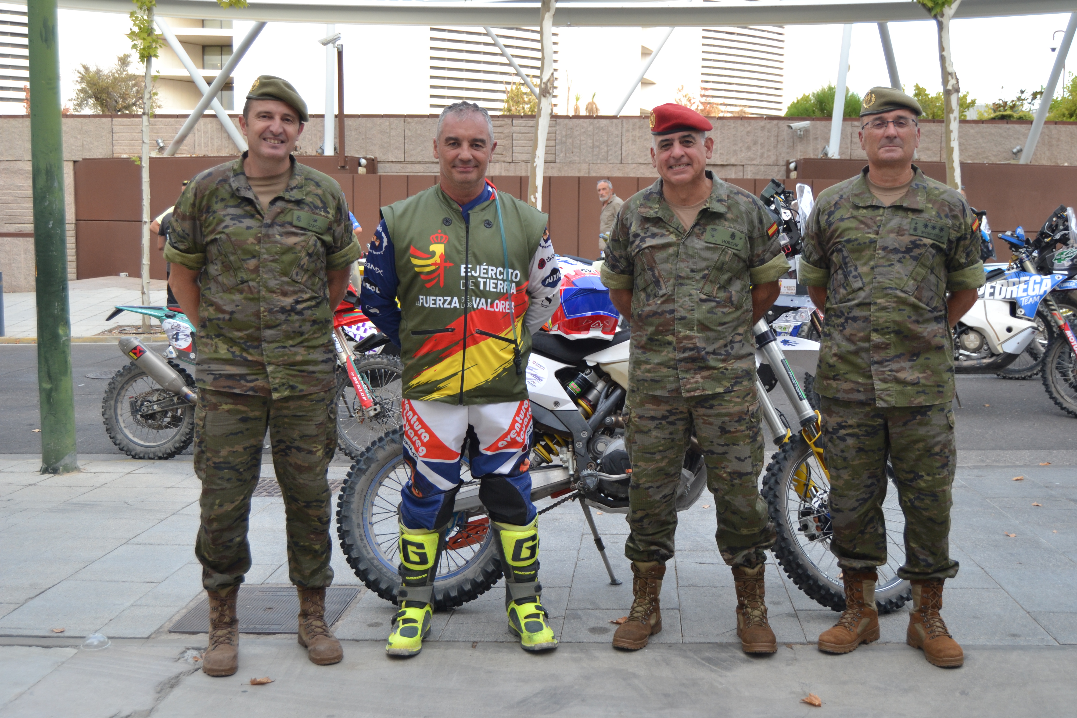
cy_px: 359
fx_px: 1167
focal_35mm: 39
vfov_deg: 34.2
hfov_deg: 49.6
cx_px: 538
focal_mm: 26
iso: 400
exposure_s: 1/100
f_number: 5
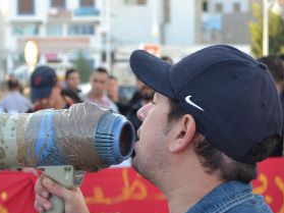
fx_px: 1493
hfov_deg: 10.9
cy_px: 152
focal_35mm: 182
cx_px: 106
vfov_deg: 8.1
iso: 250
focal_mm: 55
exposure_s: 1/125
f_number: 5.6
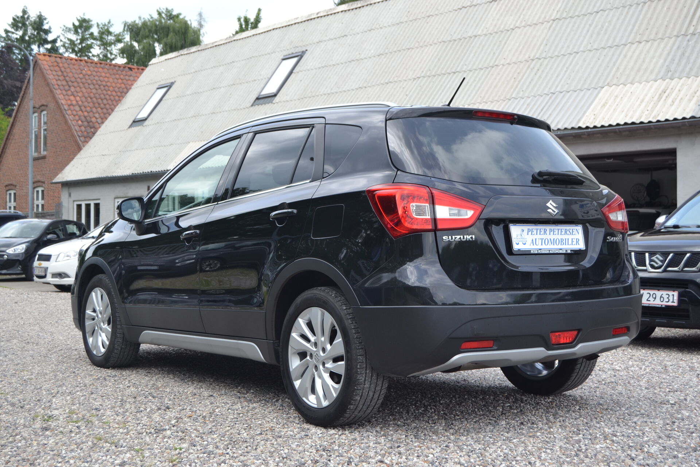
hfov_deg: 42.3
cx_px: 350
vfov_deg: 28.9
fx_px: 904
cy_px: 234
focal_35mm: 46
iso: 100
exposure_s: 1/160
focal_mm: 31
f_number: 6.3
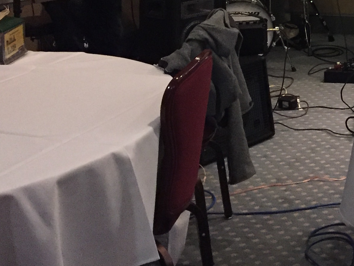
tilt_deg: -5.6
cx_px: 476
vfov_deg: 17.2
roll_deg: -0.4
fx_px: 818
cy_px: -86
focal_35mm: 80
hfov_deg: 21.7
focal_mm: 4.15
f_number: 2.2
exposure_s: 1/30
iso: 250
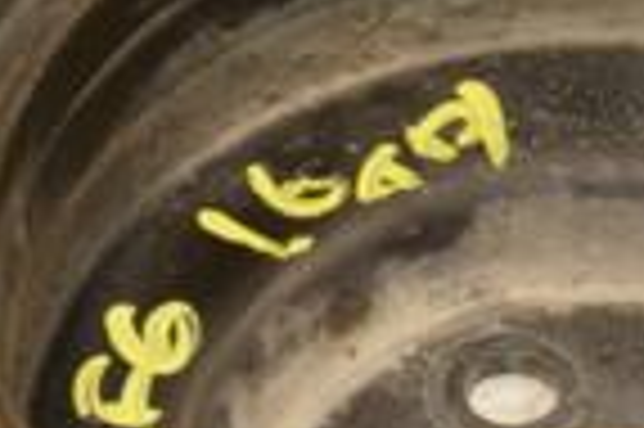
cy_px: 451
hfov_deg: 4.1
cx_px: 626
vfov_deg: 2.7
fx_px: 9023
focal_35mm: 505
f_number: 5.6
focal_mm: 80
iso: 800
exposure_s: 1/200
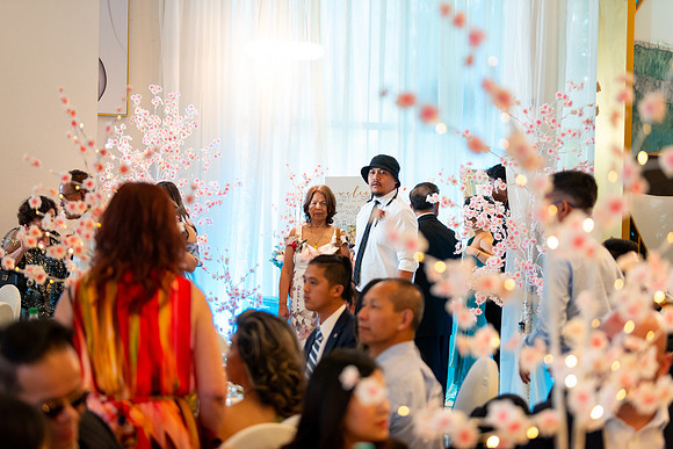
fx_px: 1309
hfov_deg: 28.8
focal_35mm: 70
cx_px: 336
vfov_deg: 19.5
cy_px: 224
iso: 1250
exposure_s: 1/250
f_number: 2.8
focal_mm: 70
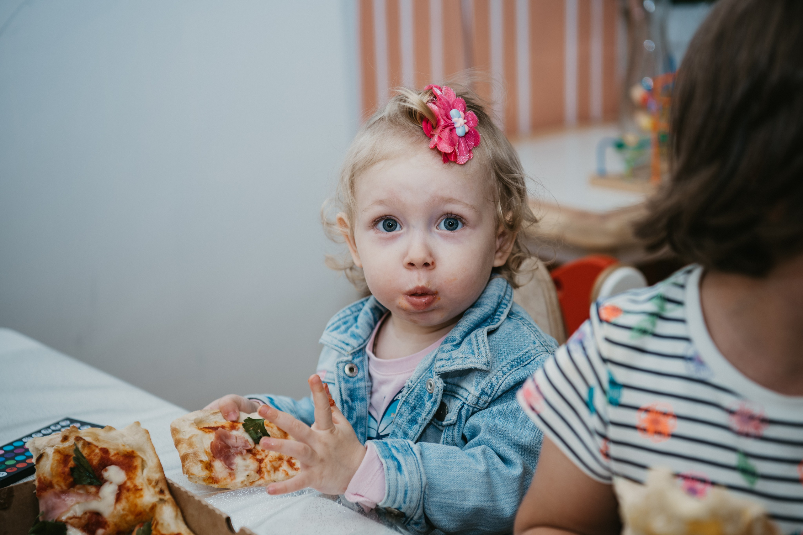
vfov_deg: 19.5
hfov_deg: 28.8
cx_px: 402
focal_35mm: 70
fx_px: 1561
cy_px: 268
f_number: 3.5
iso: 100
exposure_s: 1/160
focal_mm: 70
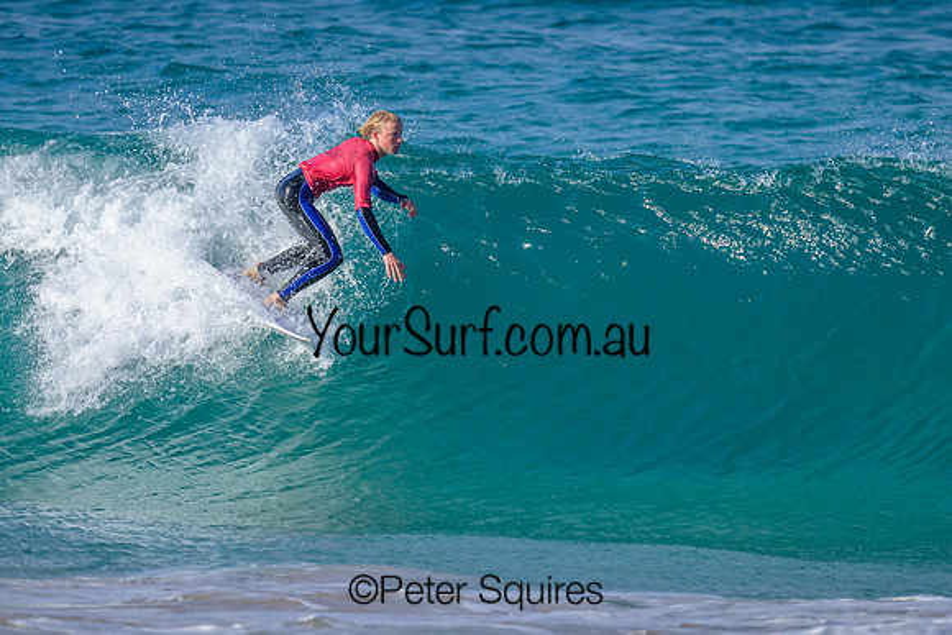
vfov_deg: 1.3
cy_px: 268
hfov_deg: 1.9
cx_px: 613
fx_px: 29052
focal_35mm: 1098
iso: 450
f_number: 6.3
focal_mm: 800
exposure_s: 1/2000
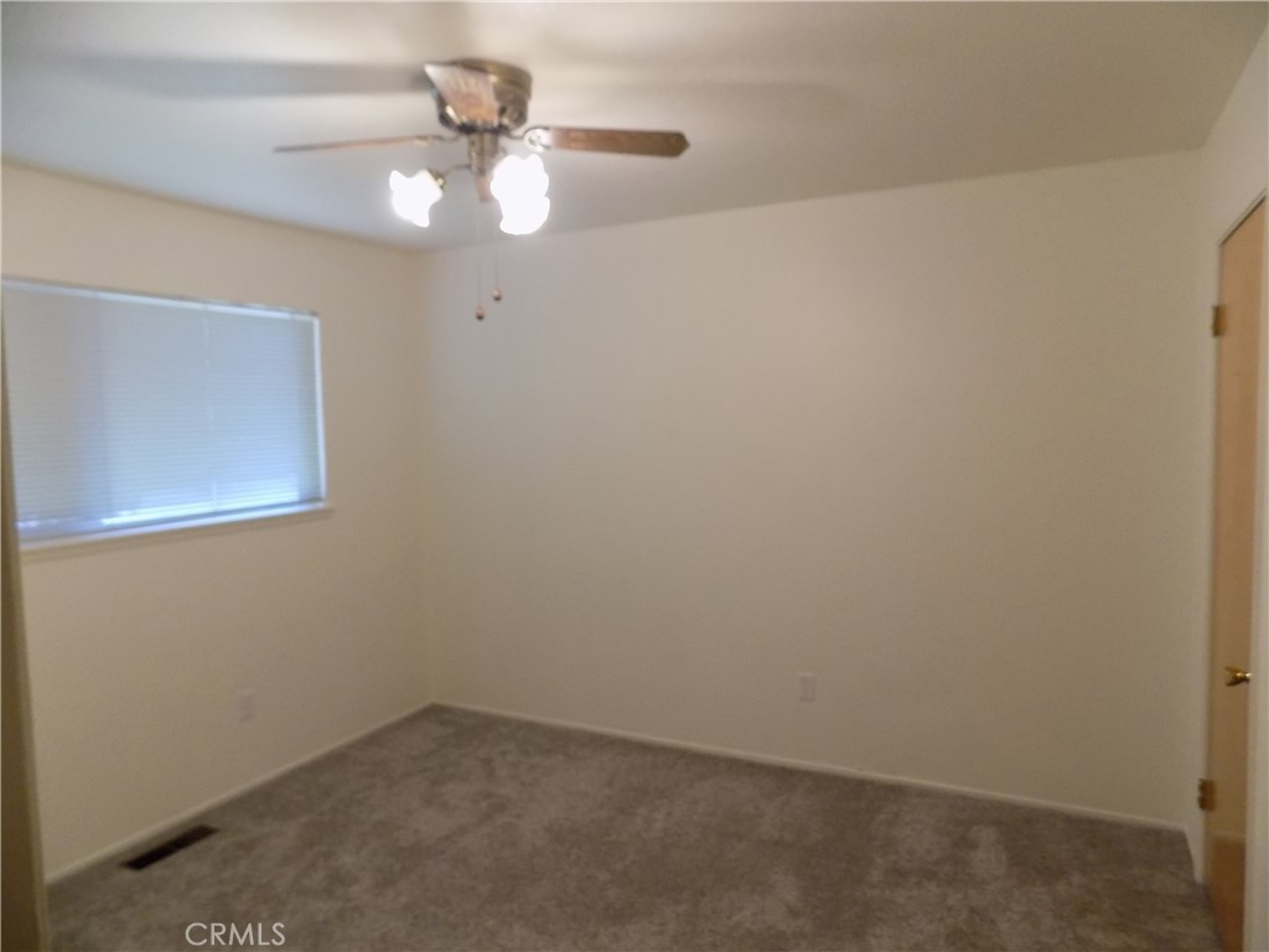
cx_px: 634
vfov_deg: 58.9
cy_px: 476
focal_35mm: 23
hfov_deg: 73.9
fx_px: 843
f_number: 3.1
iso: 200
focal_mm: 4
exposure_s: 1/30
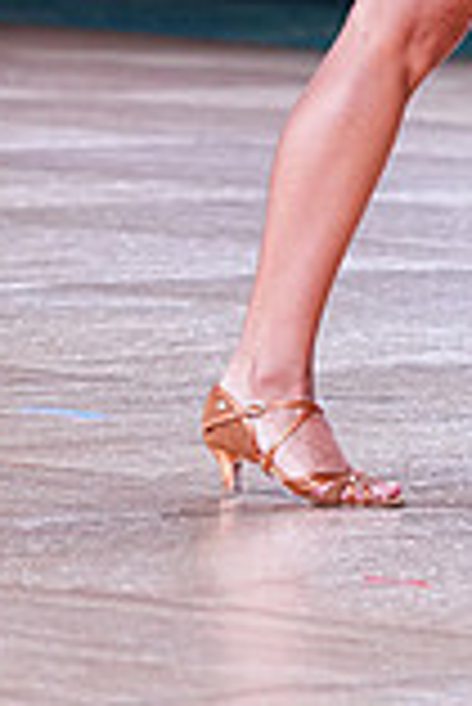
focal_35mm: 491
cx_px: 735
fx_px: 9634
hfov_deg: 2.8
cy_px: -499
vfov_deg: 4.2
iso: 2000
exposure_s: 1/400
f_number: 4
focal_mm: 133
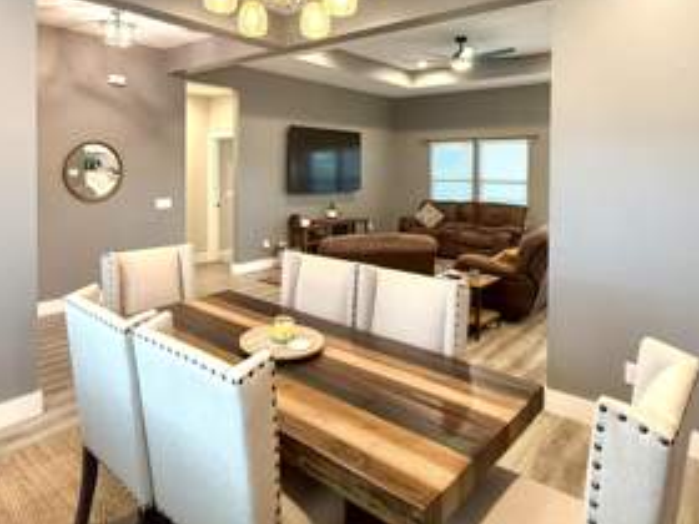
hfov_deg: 71.3
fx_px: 485
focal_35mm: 24
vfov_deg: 55.7
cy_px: 176
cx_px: 307
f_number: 2.2
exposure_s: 1/60
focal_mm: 2.22
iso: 400
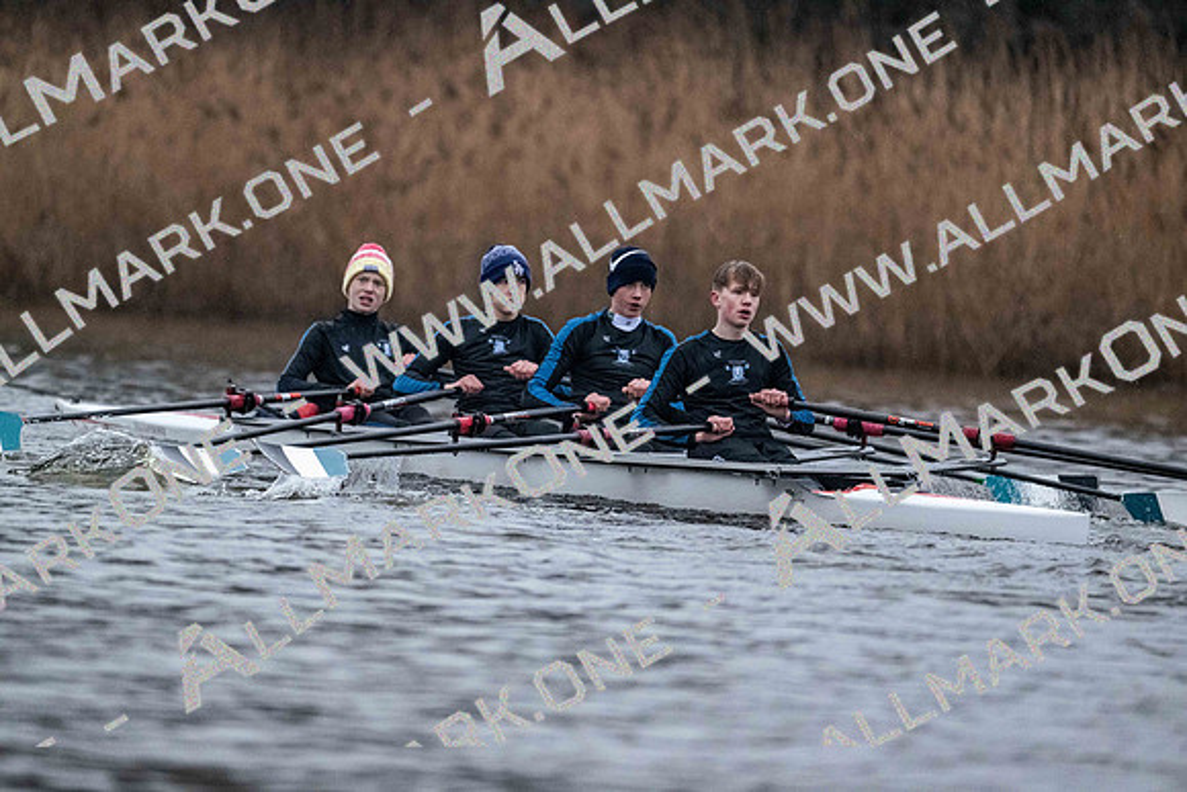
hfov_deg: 5.2
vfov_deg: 3.4
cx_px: 594
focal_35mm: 400
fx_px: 13191
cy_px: 396
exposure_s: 1/1600
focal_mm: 400
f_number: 4.5
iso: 8000
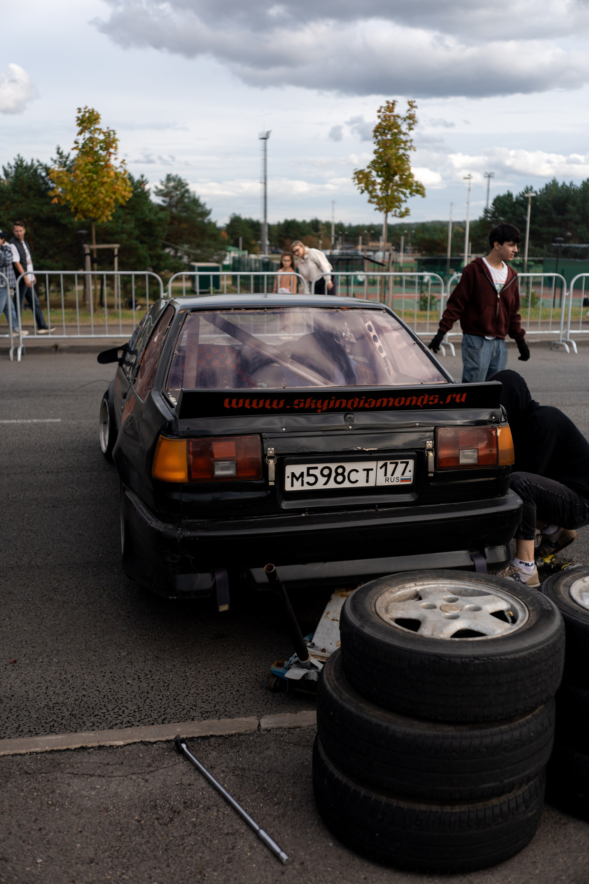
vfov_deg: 54.4
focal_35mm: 35
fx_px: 859
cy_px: 442
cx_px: 294
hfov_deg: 37.9
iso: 100
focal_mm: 35
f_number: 2.5
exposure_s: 1/1000
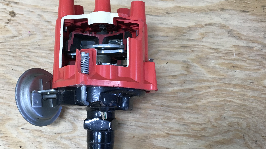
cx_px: 118
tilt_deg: -77.0
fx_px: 339
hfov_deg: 42.8
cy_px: 128
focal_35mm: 48
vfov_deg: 24.3
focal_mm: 4.15
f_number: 2.2
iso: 32
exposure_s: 1/30
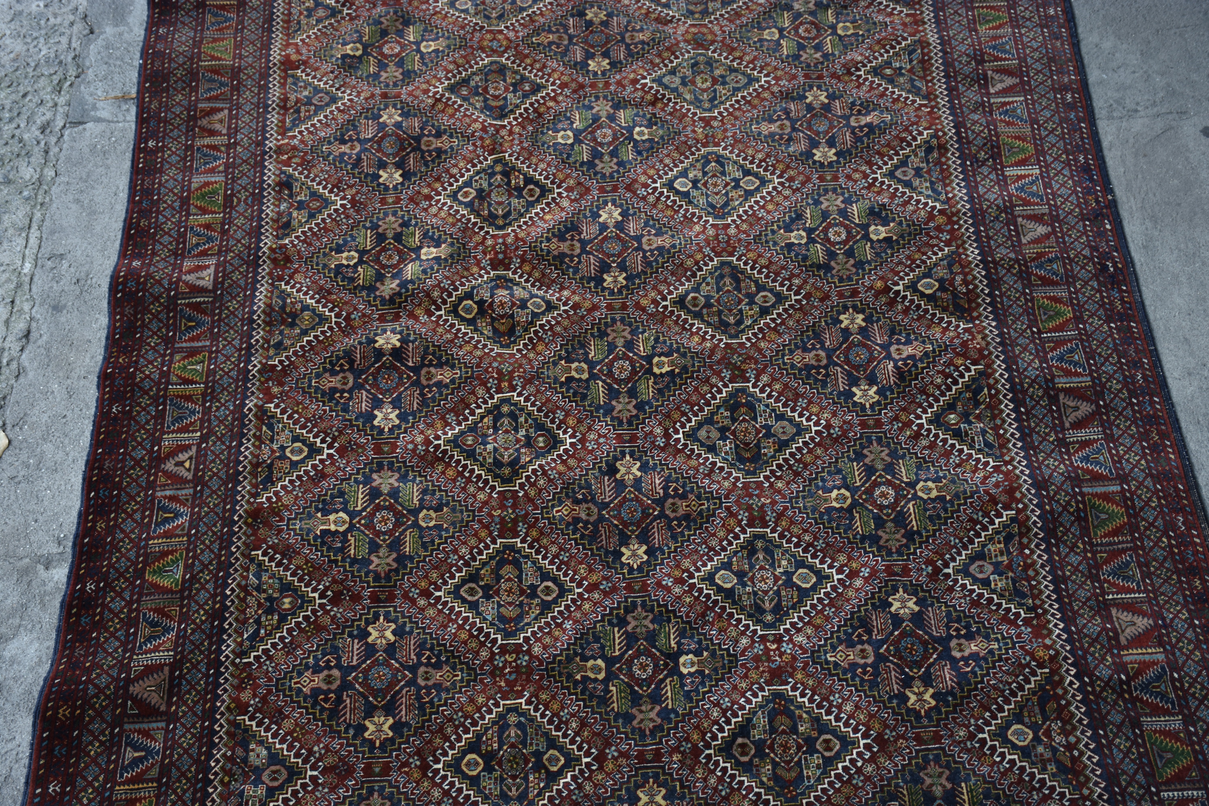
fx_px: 1612
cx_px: 604
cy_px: 403
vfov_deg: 28.1
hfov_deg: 41.1
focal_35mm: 48
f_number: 4.5
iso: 200
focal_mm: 32
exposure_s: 1/60
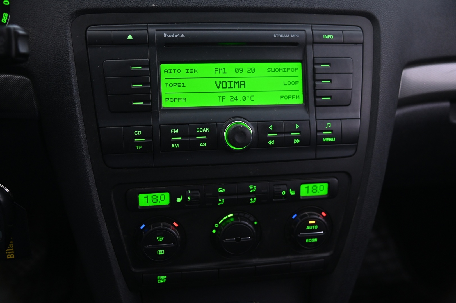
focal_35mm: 40
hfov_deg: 48.5
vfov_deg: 33.3
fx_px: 506
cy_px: 152
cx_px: 228
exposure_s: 1/13
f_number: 4
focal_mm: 40
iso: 2000
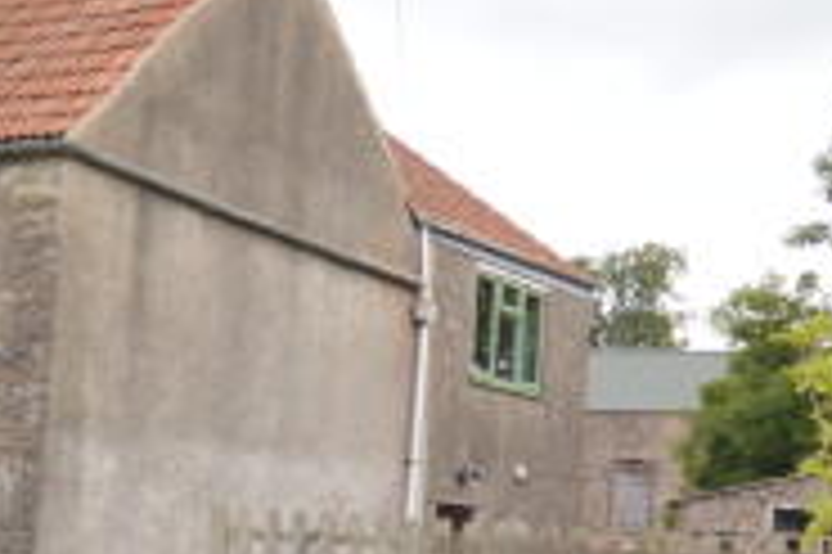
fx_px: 1916
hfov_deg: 24.4
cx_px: 283
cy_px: 547
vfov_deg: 16.1
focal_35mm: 83
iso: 100
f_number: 4.5
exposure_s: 1/200
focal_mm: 10
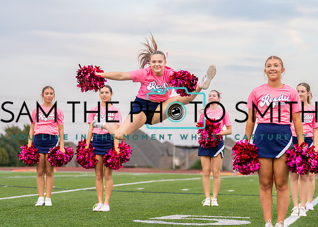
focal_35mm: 128
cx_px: 174
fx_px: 1158
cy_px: 113
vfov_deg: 11.2
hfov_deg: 15.6
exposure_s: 1/2000
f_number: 2.8
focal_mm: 95
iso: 800
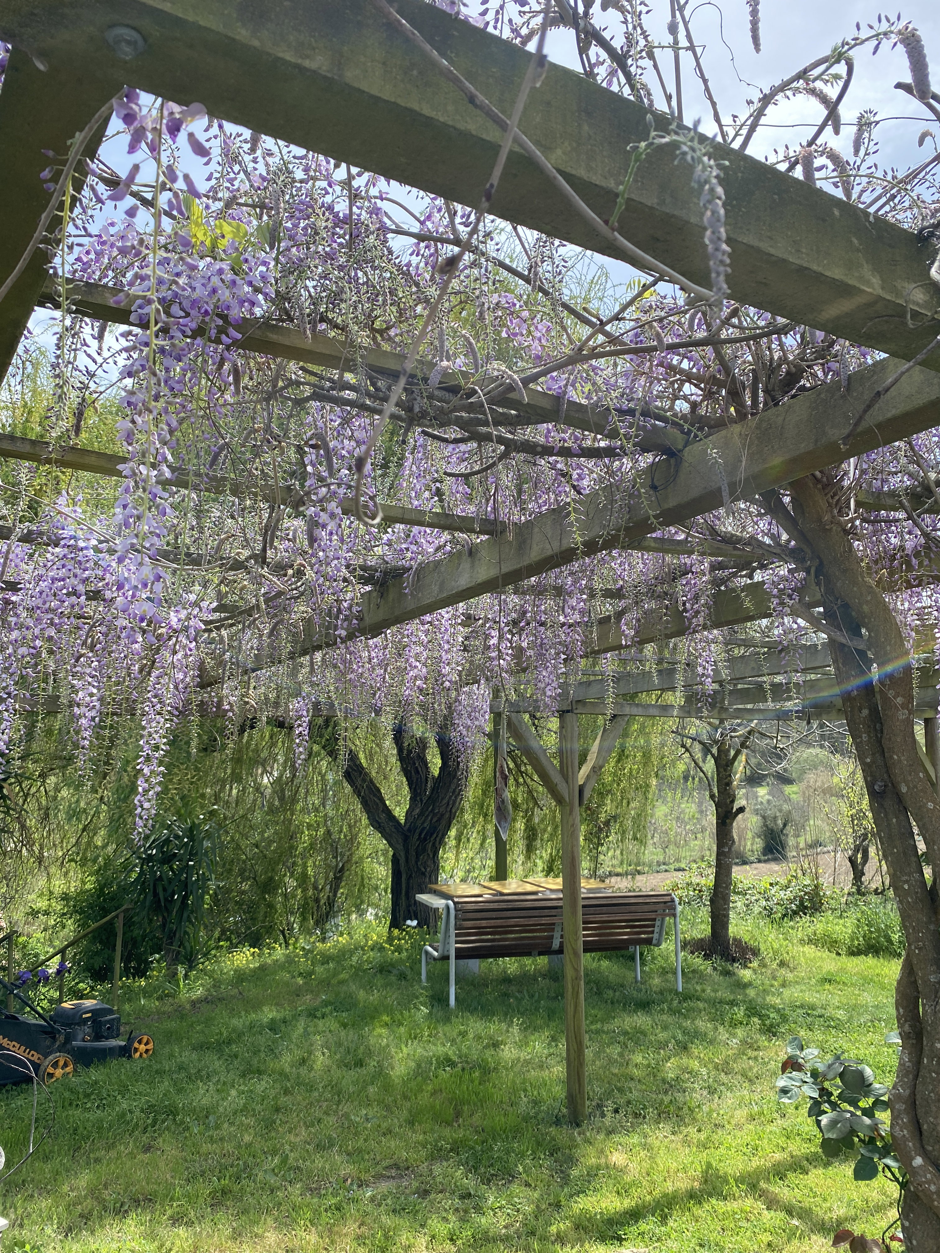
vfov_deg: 67.3
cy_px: 626
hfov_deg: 53.1
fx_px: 941
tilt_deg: +7.0
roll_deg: +0.8
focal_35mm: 26
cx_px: 470
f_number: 1.8
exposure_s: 1/1330
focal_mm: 4.25
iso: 32
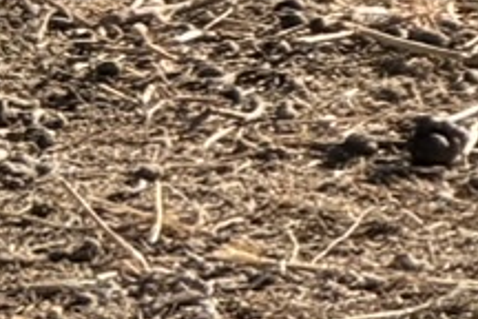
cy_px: -886
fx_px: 13078
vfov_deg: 1.4
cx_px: -1142
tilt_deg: -8.8
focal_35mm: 985
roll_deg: +0.1
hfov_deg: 2.1
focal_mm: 16.89
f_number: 2.8
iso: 40
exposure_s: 1/638
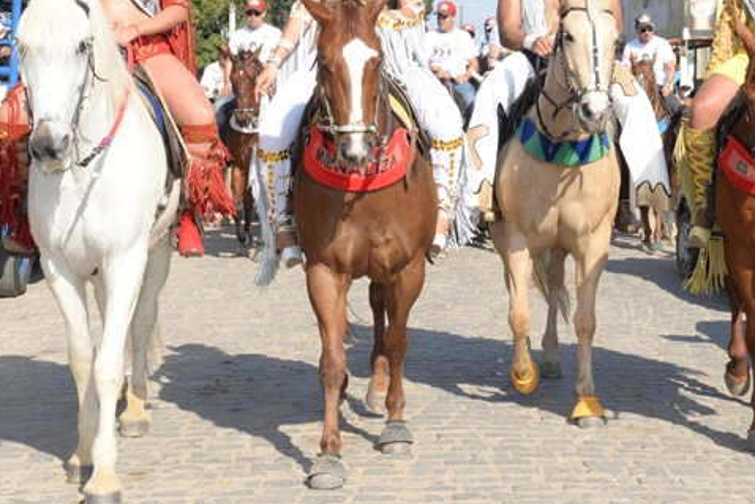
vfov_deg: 15.6
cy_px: 100
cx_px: 431
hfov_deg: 23.4
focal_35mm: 87
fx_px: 1825
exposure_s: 1/200
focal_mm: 52
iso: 800
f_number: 22
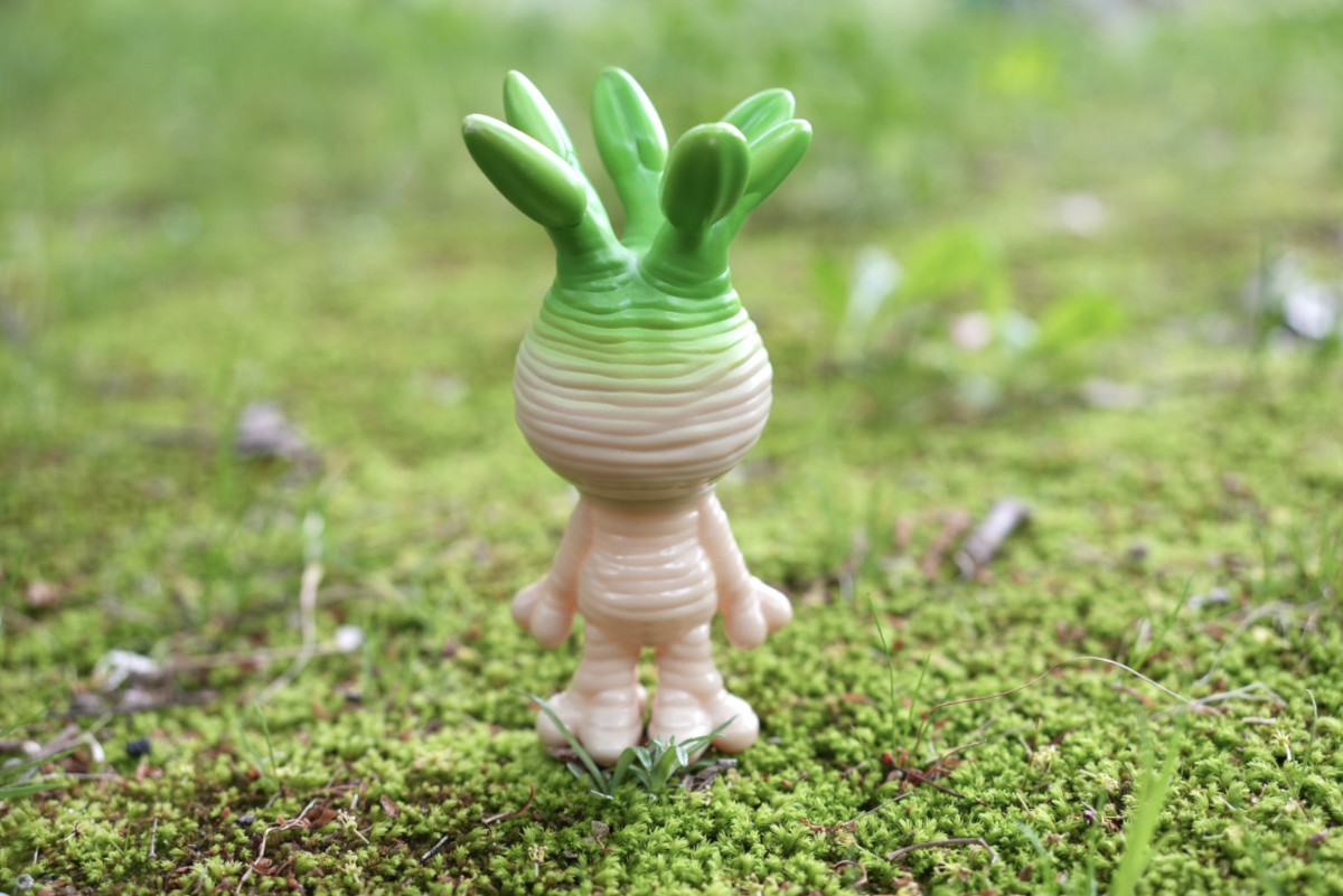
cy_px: 448
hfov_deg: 48.4
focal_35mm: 40
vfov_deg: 33.4
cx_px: 672
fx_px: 1493
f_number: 4
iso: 400
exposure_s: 1/160
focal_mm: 40
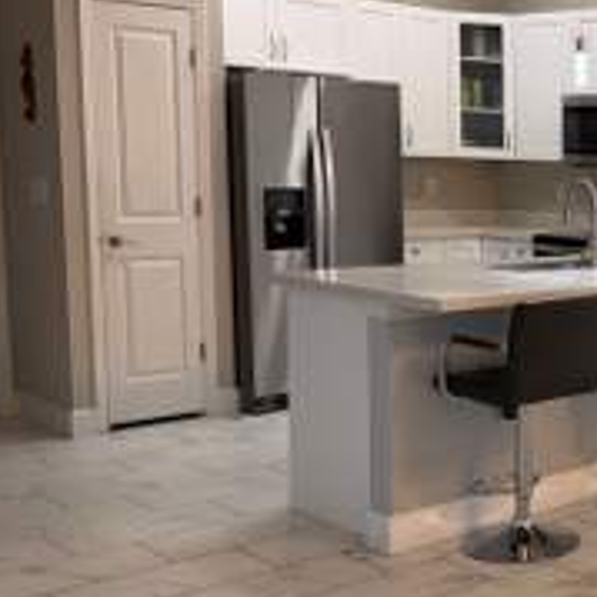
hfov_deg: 25.9
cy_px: 304
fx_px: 1112
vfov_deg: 30.0
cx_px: 767
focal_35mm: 57
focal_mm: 6.76
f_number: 1.78
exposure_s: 1/120
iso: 100
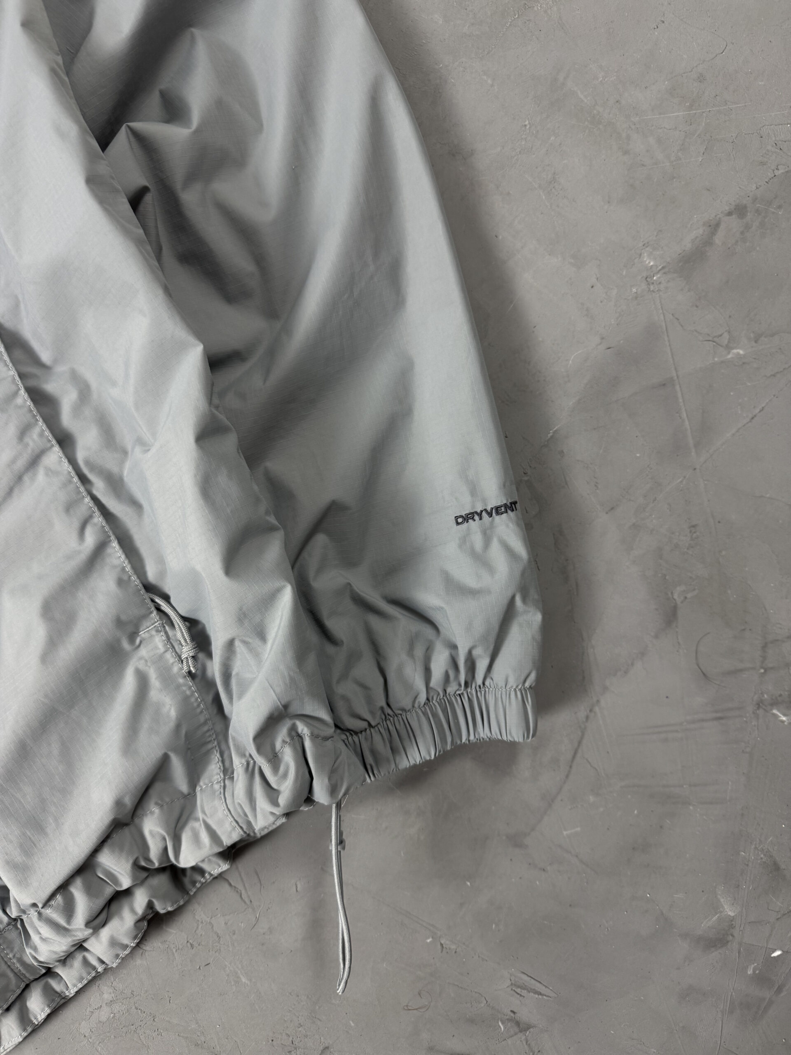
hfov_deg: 56.8
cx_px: 396
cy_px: 528
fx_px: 731
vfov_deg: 71.6
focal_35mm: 24
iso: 125
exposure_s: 1/60
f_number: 1.78
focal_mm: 6.76
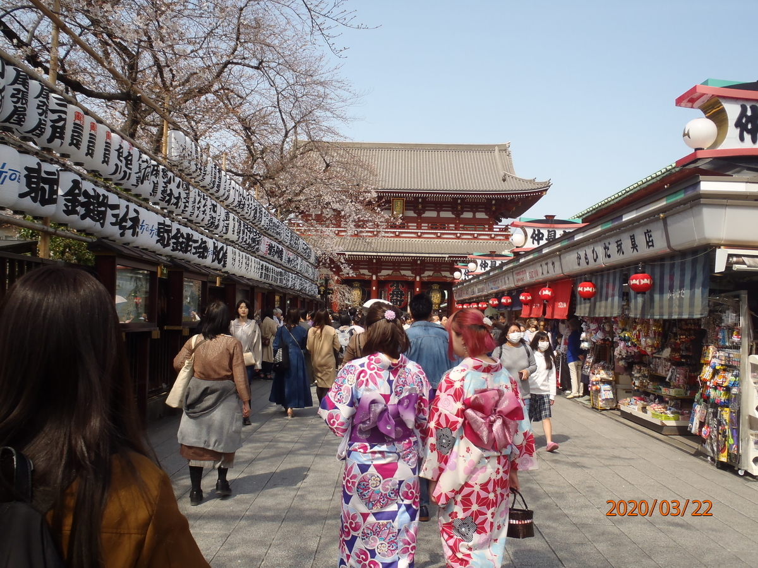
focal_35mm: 30
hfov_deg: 60.0
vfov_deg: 46.8
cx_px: 379
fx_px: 657
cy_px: 284
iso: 80
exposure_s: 1/400
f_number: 4.1
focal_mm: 5.4
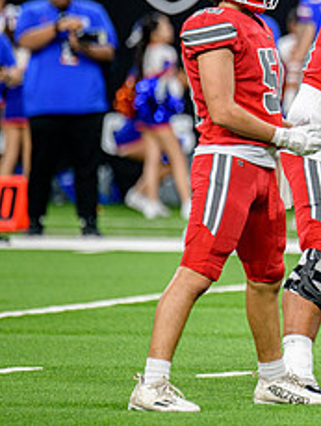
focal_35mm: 726
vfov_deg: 2.7
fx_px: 8960
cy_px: 186
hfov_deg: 2.0
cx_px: 490
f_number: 2.8
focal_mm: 300
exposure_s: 1/400
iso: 1000
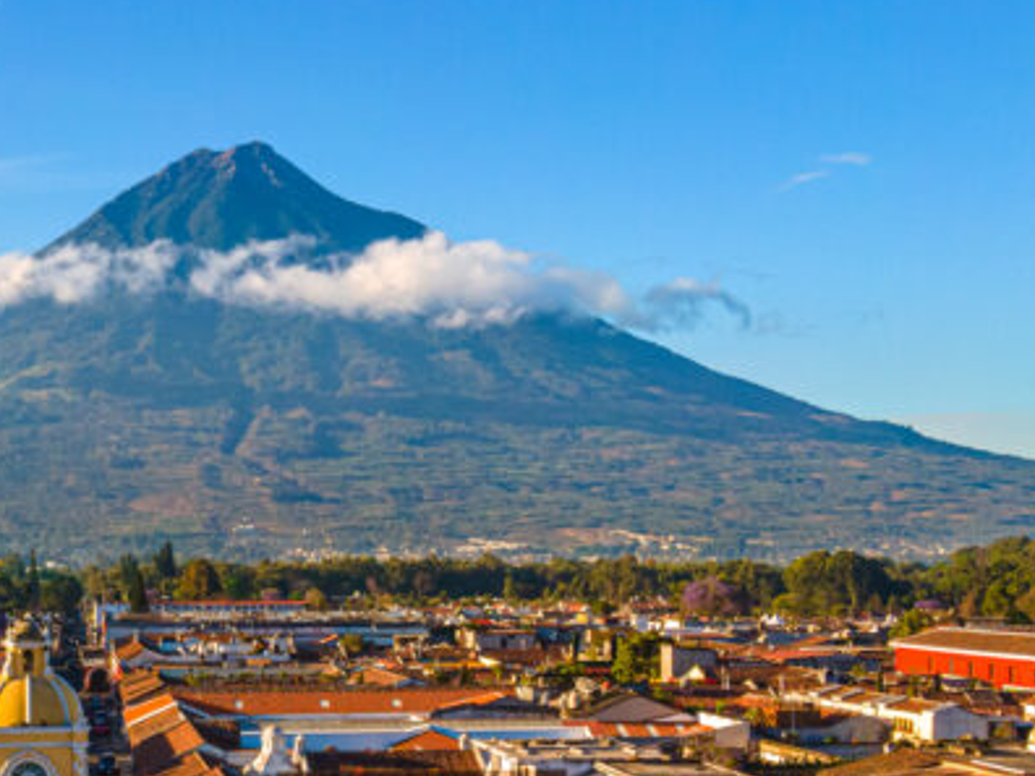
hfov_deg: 30.5
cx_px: 214
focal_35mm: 62
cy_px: 590
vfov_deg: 23.4
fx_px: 1854
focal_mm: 4.5
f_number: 2.8
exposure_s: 1/320
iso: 100
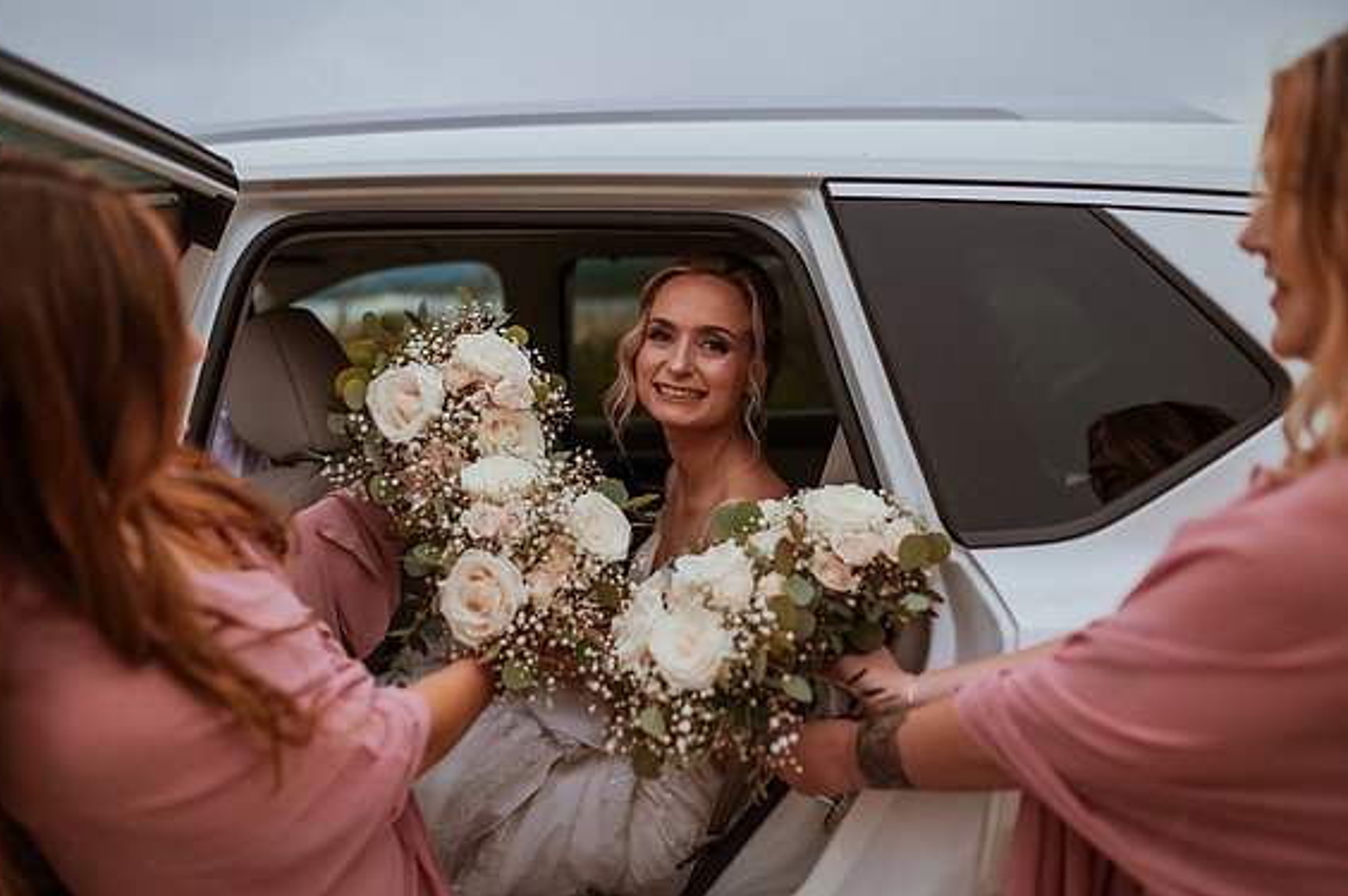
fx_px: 1347
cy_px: 442
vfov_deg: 36.8
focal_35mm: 36
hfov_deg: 53.2
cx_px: 657
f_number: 2
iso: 400
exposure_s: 1/2500
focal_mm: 35
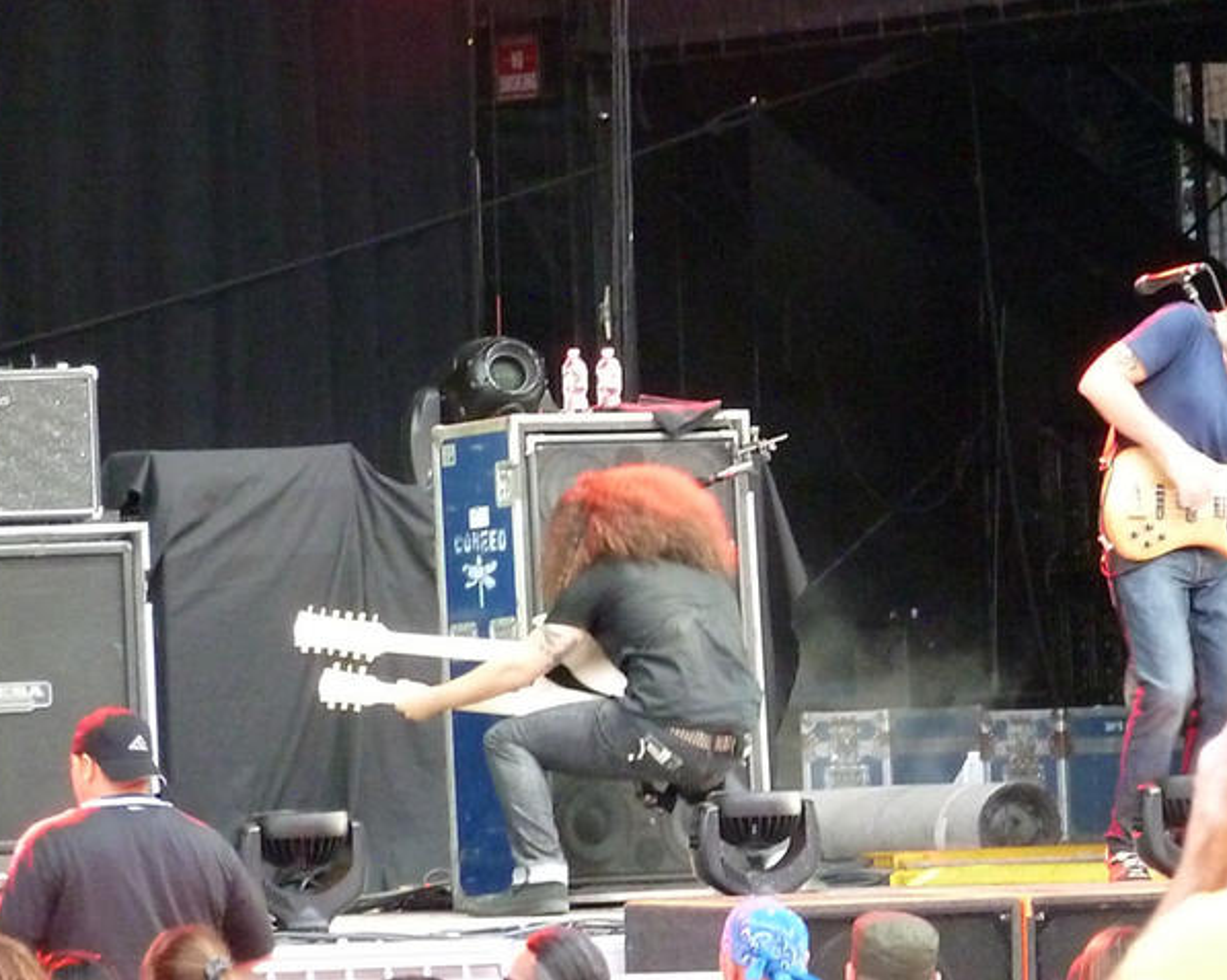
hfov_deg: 4.8
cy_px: 489
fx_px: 14591
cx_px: 627
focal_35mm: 402
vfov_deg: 3.8
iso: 3200
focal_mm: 68.8
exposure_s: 1/30
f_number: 5.9
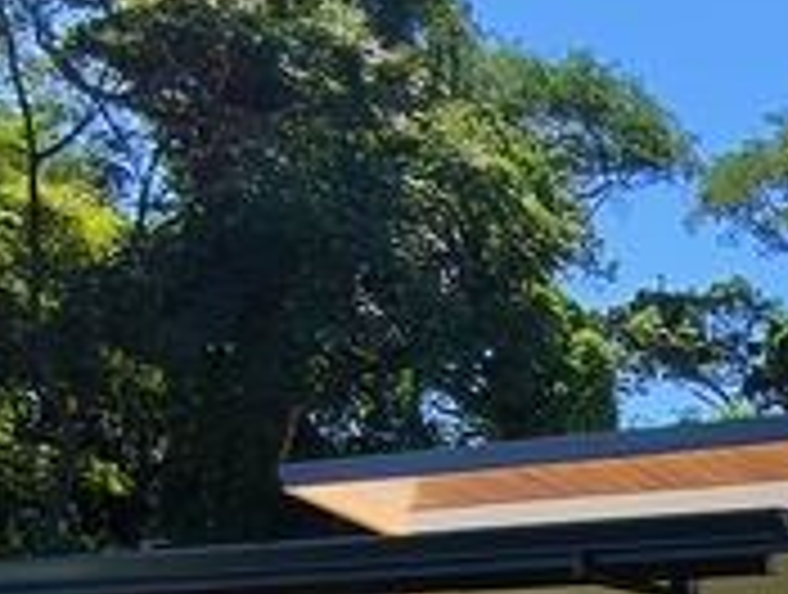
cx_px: 1144
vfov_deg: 18.4
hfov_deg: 22.4
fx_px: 1665
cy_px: 832
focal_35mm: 73
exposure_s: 1/1414
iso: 50
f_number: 2.2
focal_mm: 1.65
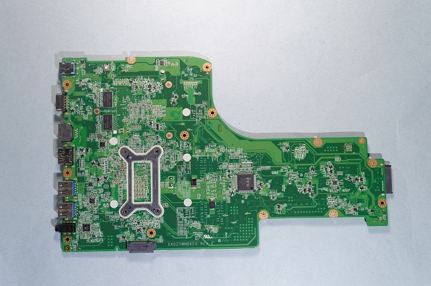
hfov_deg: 57.3
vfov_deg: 39.9
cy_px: 143
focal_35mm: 33
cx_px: 216
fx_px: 395
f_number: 8
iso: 100
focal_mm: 22
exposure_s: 1/5
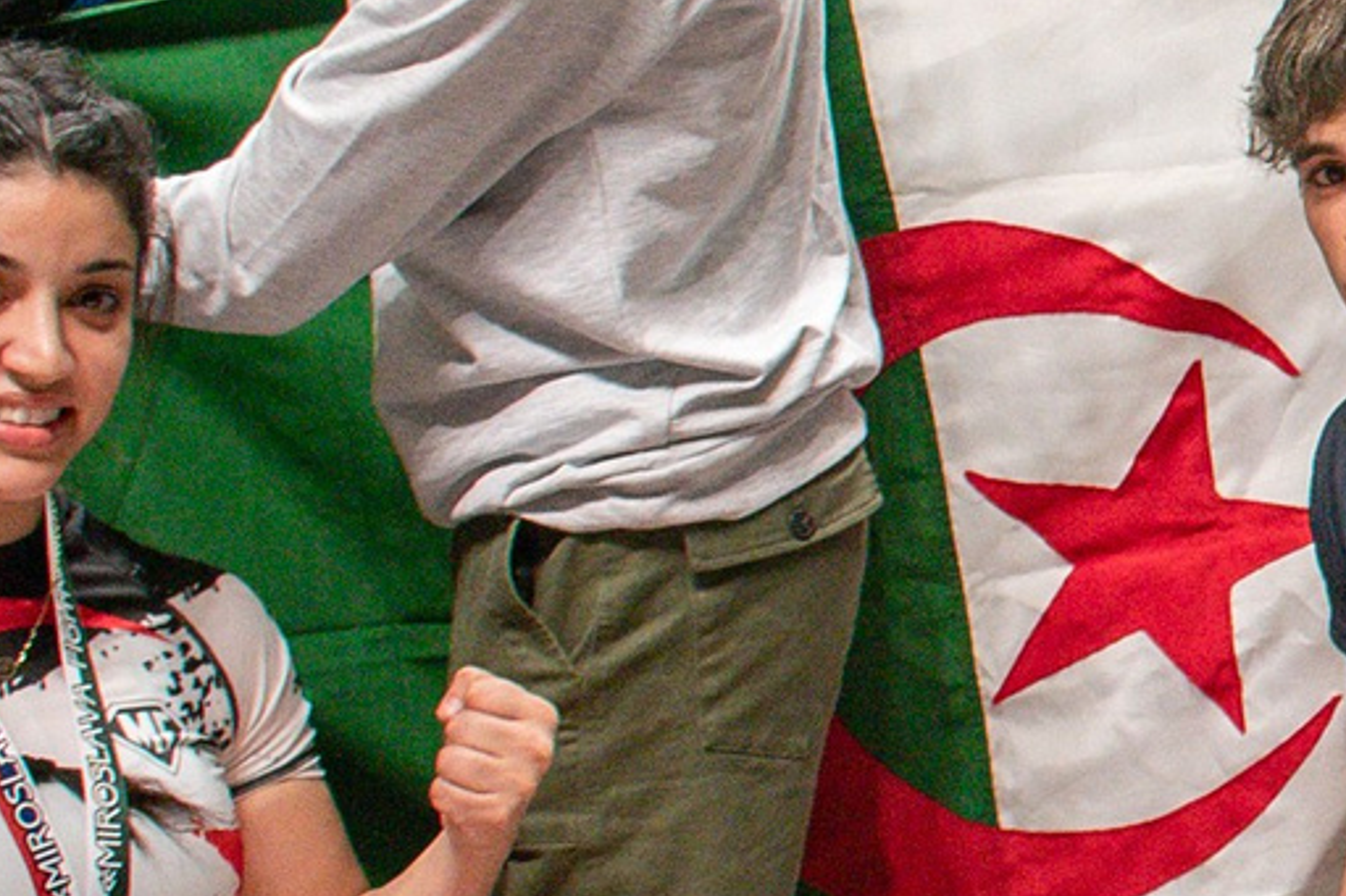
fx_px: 5382
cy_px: 278
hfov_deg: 13.2
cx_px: 2179
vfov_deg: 9.5
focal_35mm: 144
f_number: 4
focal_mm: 28
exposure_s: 1/800
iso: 2500
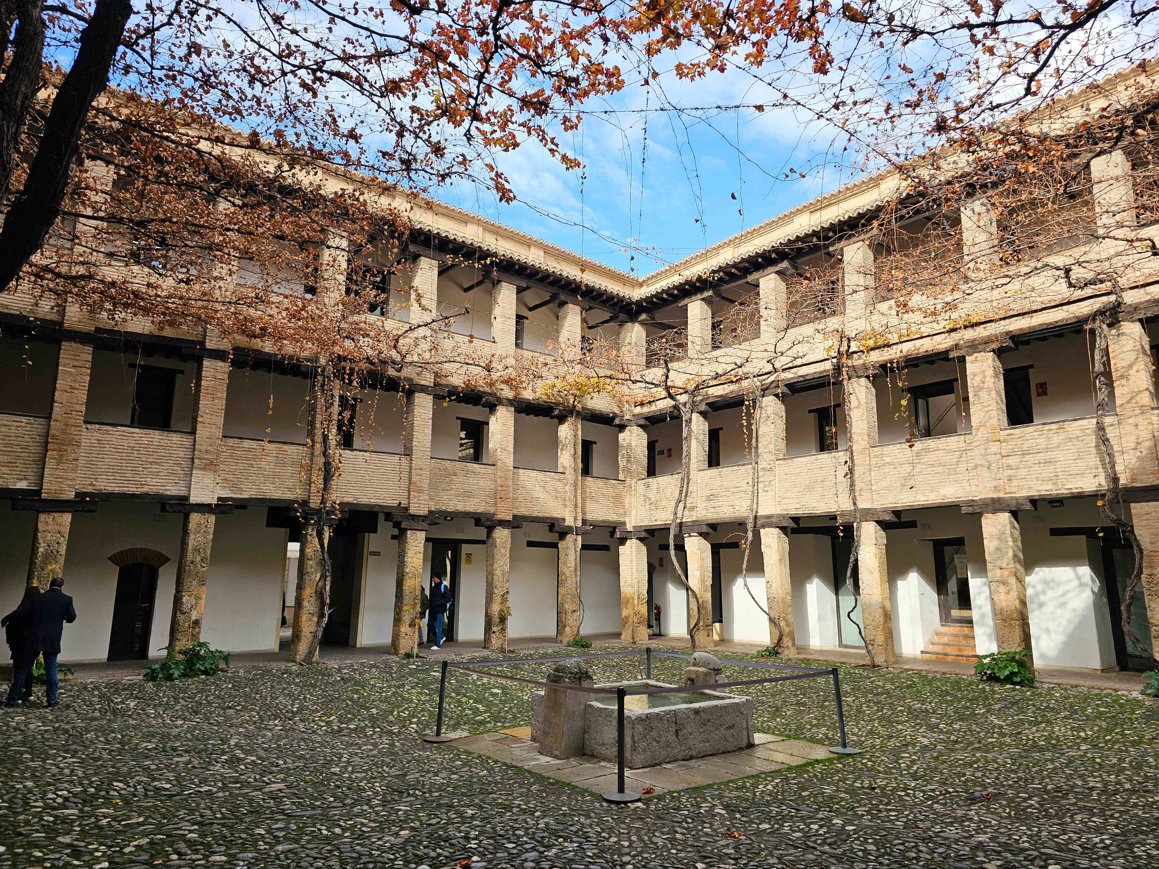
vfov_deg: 58.9
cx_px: 580
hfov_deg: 73.9
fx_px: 770
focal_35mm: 23
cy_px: 434
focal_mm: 6.3
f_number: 1.7
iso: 10
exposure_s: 1/224
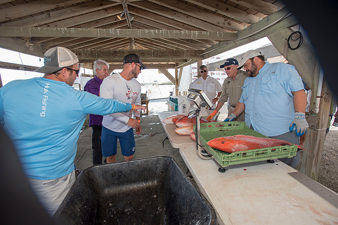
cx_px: 169
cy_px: 112
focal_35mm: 17
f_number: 5.6
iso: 250
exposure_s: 1/200
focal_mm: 17
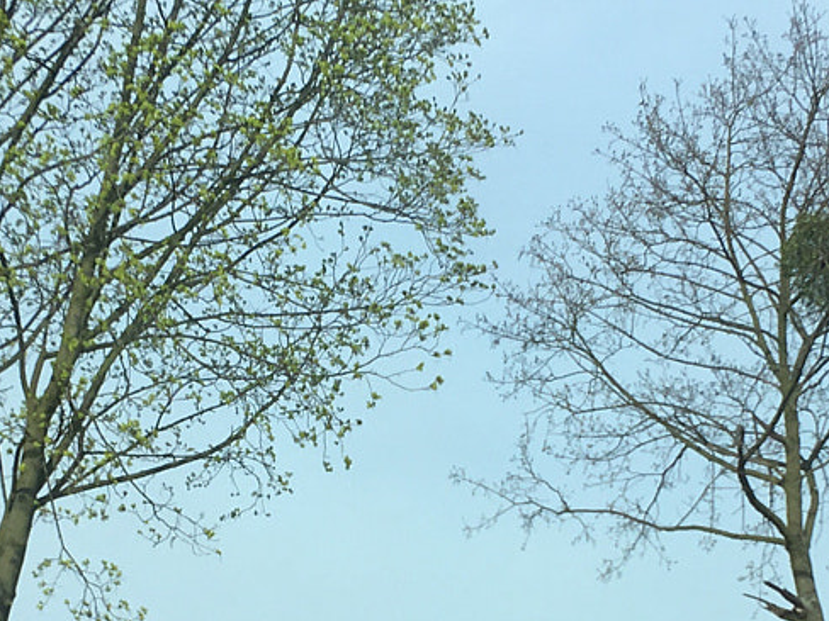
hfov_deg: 20.6
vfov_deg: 15.4
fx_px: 2275
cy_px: 543
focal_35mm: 95
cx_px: 459
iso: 25
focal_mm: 4.15
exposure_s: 1/1083
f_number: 2.2
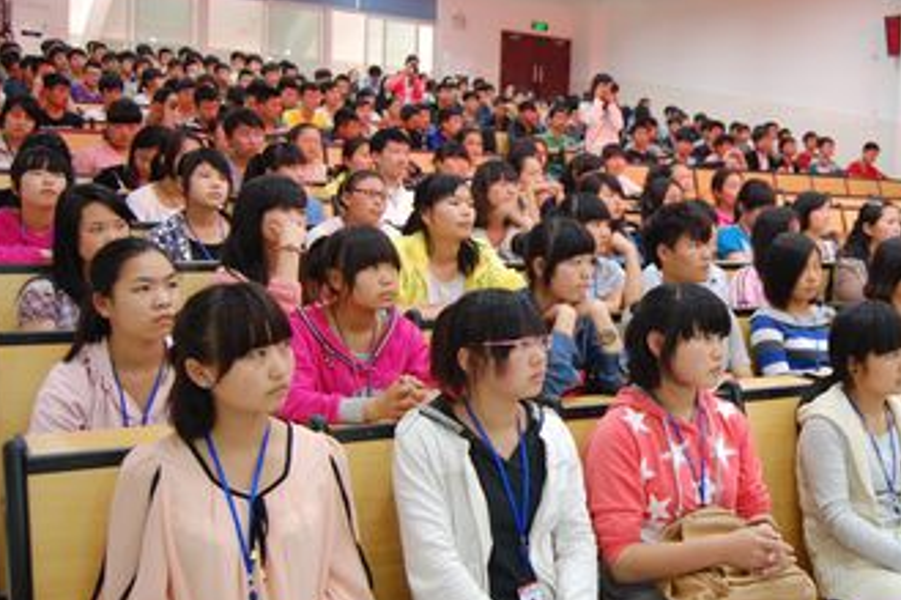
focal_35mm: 41
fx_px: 1026
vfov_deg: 32.5
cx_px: 668
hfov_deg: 45.9
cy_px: 255
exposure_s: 1/8
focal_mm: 18
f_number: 3.5
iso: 400
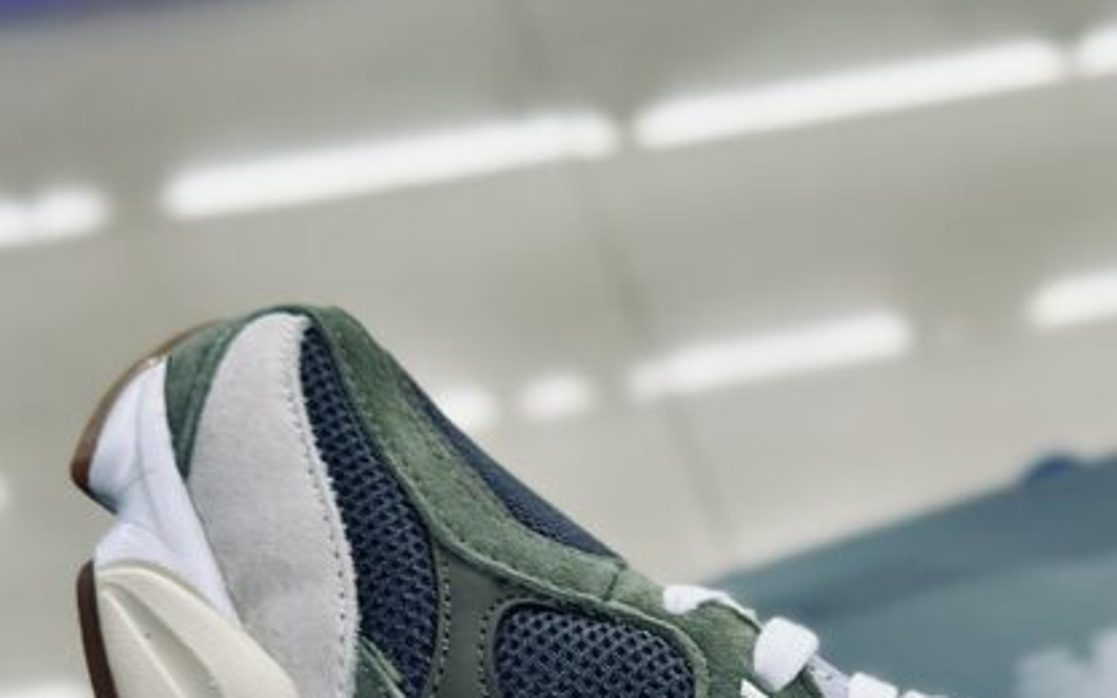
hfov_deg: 18.2
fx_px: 3470
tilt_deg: -52.5
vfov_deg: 10.9
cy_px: 1150
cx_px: 854
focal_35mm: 114
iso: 64
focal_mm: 6.86
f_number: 1.78
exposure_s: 1/100
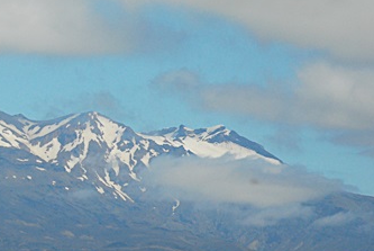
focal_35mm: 306
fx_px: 3185
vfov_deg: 4.5
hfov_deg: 6.7
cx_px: -71
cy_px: 152
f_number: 5.6
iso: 400
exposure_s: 1/2000
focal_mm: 85
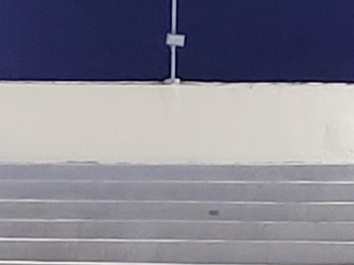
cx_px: 168
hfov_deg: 9.9
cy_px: 842
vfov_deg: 6.6
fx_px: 2045
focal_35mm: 200
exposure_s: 1/50
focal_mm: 5.4
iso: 640
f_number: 1.8
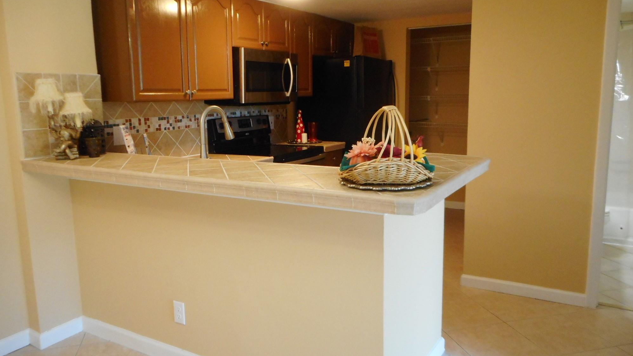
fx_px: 470
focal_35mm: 28
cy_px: 174
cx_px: 315
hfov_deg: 67.9
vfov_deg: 41.5
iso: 400
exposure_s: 1/25
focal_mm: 4.5
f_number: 3.7
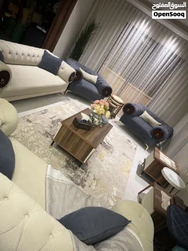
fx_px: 188
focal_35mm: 26
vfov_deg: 67.3
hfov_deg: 53.1
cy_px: 126
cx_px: 94
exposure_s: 1/50
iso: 100
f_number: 1.5
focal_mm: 5.7
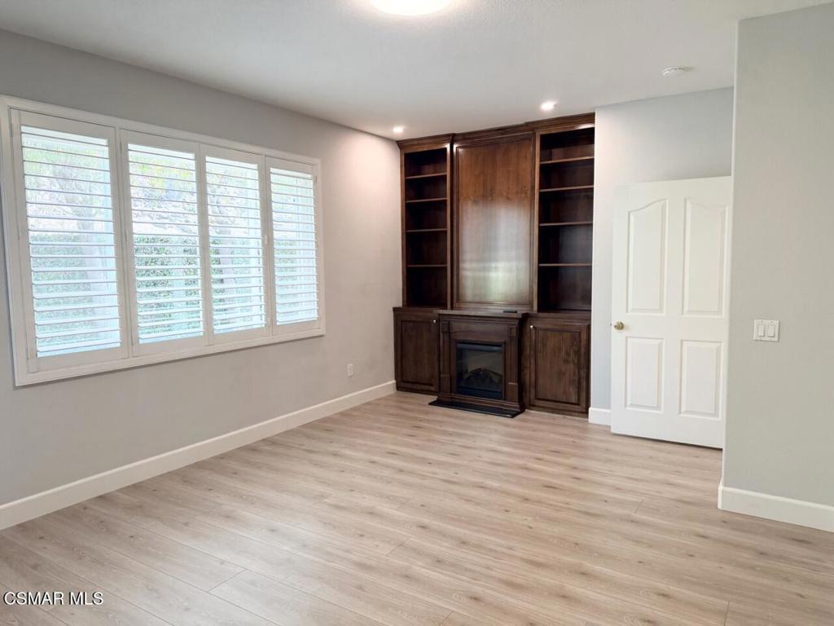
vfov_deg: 56.8
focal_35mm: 24
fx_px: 578
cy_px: 313
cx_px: 417
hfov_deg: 71.6
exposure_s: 1/120
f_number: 1.78
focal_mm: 6.76
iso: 160
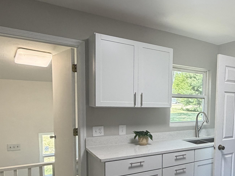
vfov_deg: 42.3
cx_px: 208
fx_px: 224
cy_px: 119
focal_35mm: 33
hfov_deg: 49.7
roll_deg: -1.2
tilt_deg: -5.2
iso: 200
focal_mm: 2.22
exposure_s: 1/120
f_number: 2.2
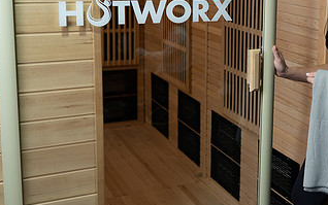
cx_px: 275
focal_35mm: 65
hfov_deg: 30.5
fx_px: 581
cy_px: 57
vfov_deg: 19.9
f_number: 2.8
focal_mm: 35
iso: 200
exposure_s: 1/125
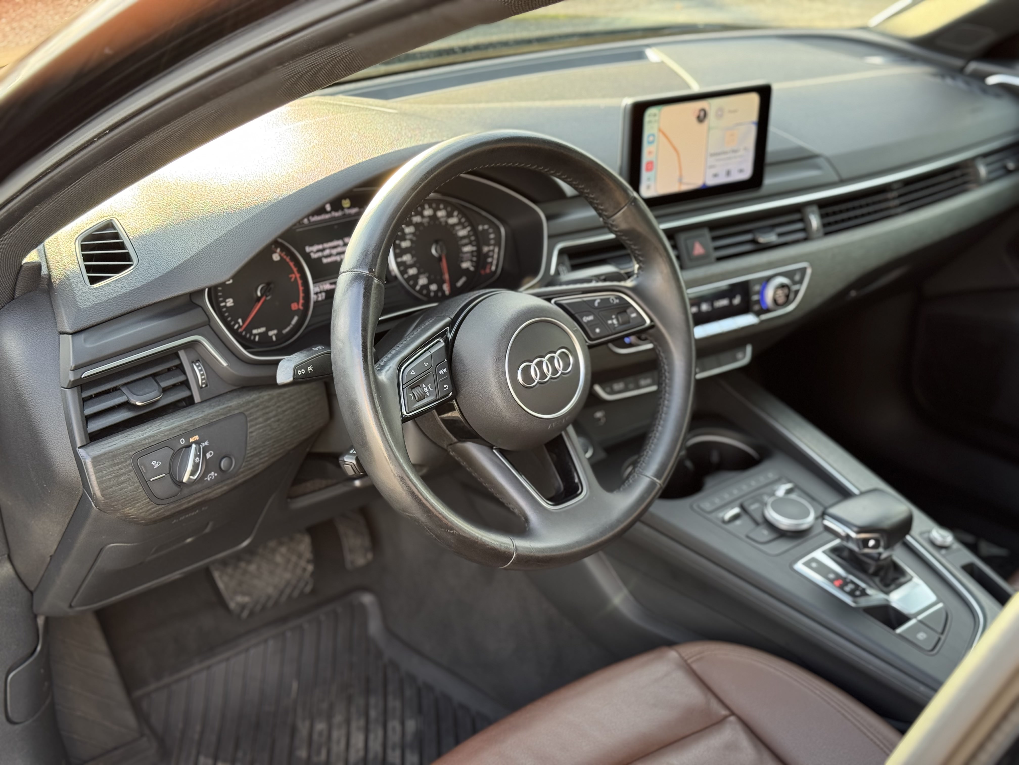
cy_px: 382
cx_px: 510
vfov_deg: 30.3
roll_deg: -0.1
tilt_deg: -24.8
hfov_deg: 39.7
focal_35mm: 48
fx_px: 1413
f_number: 1.78
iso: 100
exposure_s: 1/129
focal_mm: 6.76
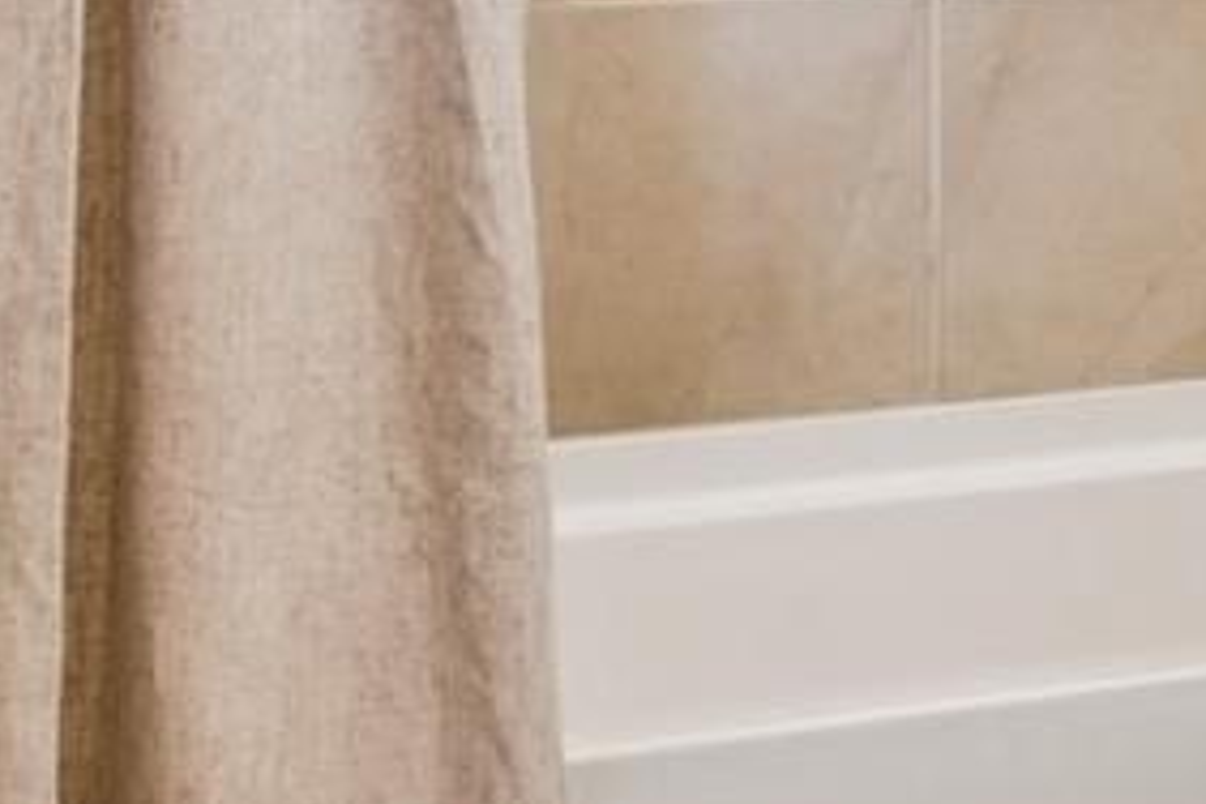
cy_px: -319
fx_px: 4056
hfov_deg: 10.1
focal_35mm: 121
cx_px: 3986
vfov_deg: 11.0
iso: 100
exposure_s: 1.3
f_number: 13
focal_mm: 16.7
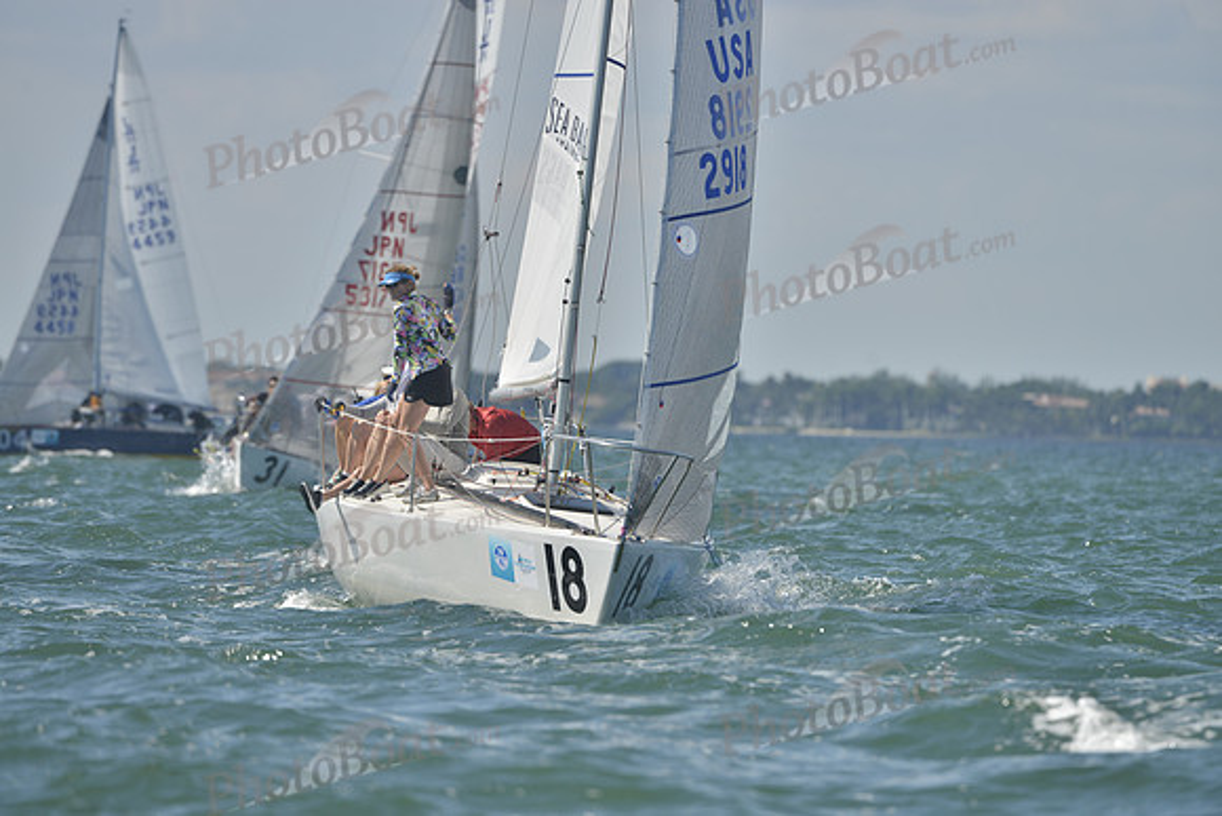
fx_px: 13580
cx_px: 611
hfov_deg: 5.2
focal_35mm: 400
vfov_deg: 3.4
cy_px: 408
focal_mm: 400
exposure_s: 1/1250
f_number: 6.3
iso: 200
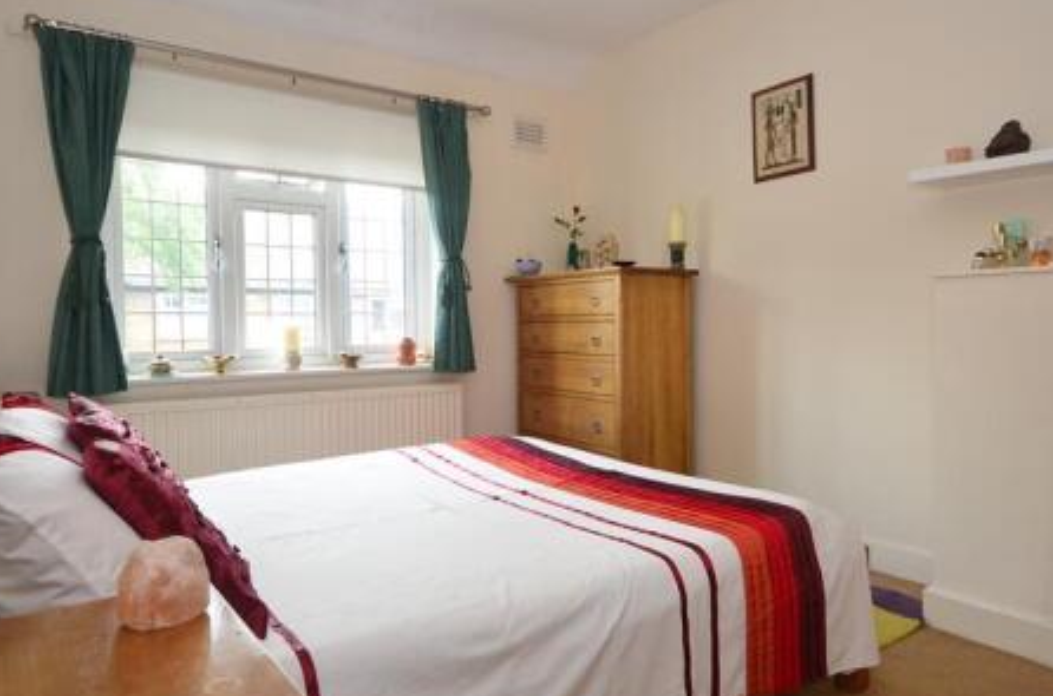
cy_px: 337
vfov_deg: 50.4
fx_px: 740
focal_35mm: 25
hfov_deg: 70.6
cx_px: 586
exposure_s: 1/25
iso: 200
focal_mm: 11.5
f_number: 5
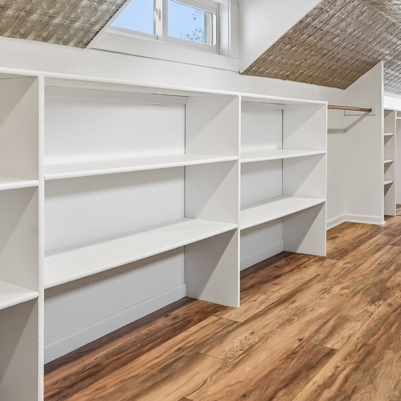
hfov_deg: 43.4
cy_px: 126
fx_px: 472
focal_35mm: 36
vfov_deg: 45.2
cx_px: 333
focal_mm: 16
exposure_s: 1/30
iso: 2000
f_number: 8
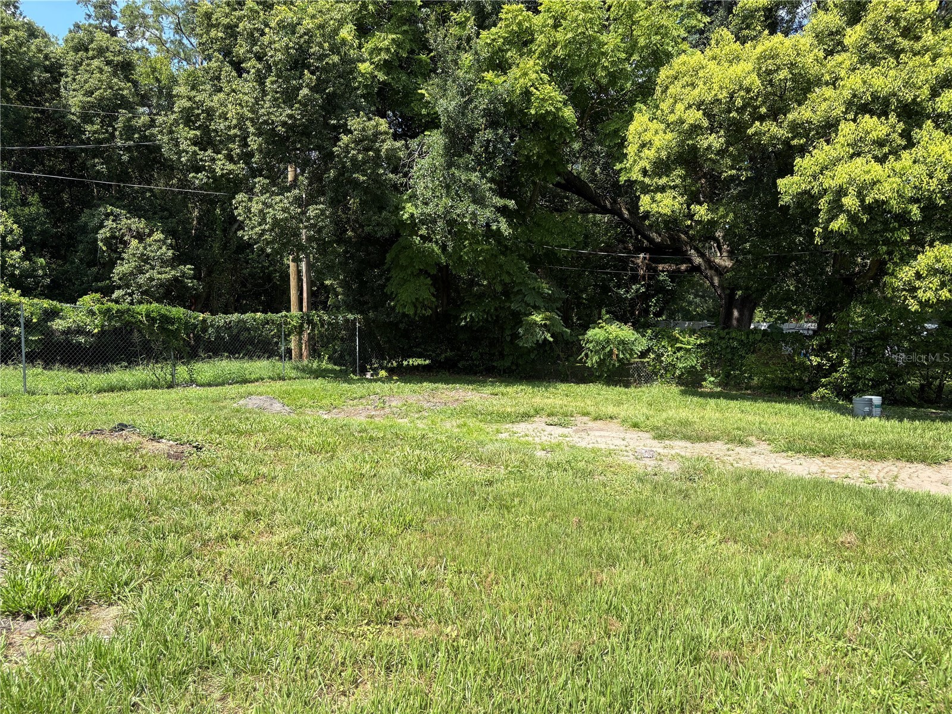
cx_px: 476
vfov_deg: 53.1
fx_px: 715
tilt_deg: -2.7
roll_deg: -2.7
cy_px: 357
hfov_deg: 67.3
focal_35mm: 26
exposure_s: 1/1550
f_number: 1.6
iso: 50
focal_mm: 5.96
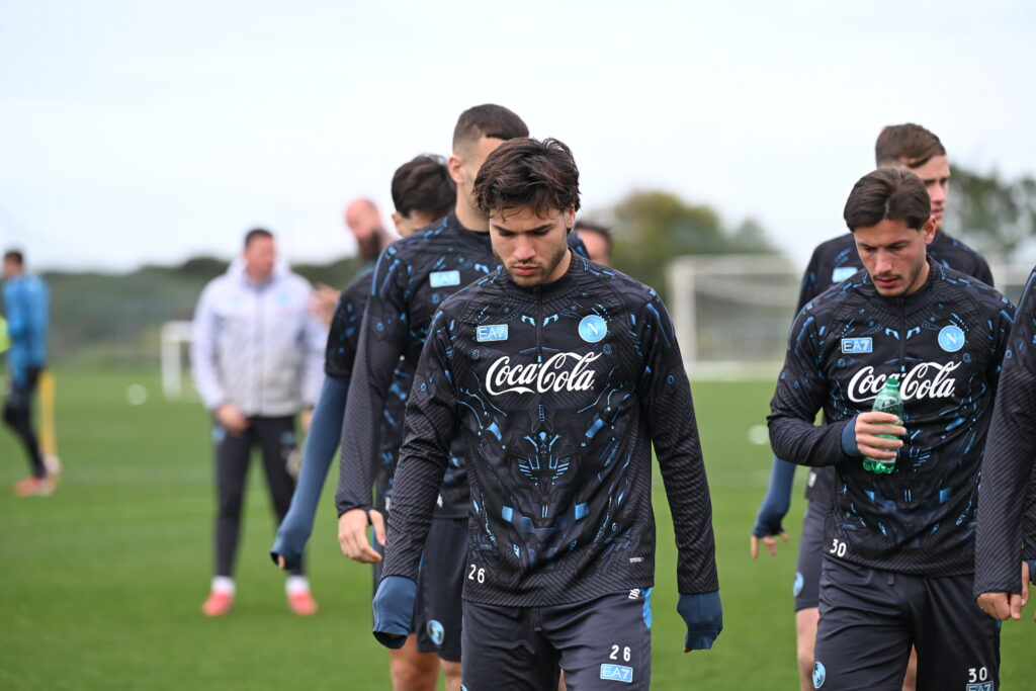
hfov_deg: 10.8
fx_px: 5468
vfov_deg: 7.2
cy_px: 346
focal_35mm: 190
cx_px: 518
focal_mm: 190
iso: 400
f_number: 4
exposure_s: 1/1250
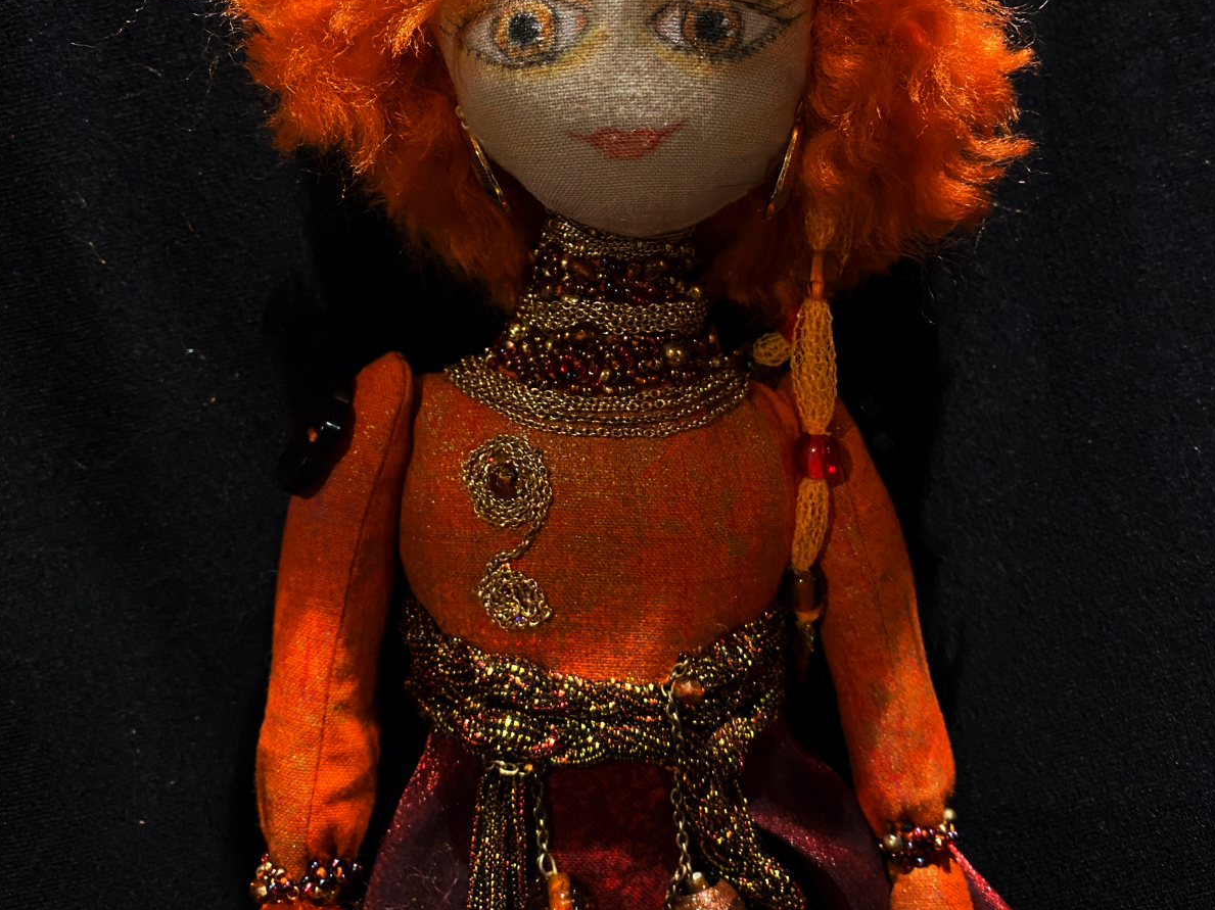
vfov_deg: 40.1
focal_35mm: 35
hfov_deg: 52.6
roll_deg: -1.0
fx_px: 1228
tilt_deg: -29.4
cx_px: 606
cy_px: 298
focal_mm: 4.25
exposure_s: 1/33
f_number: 1.8
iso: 500
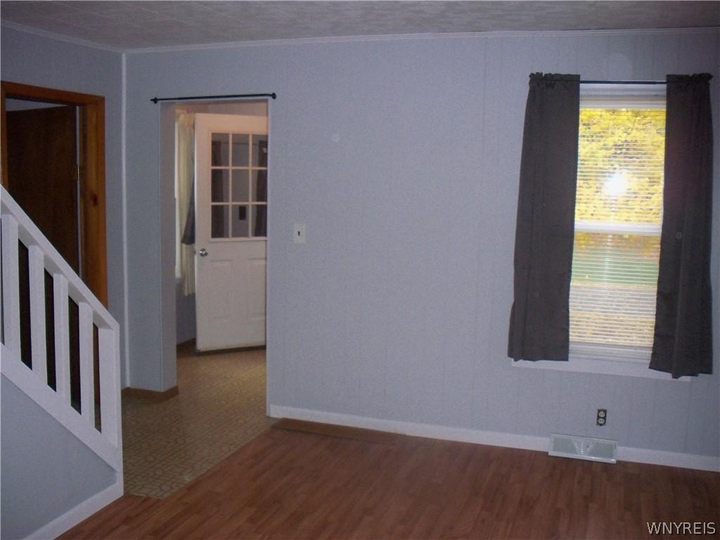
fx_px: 790
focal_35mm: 38
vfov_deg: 37.7
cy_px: 270
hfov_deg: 49.0
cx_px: 360
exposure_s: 1/60
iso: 320
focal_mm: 6.3
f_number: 3.5
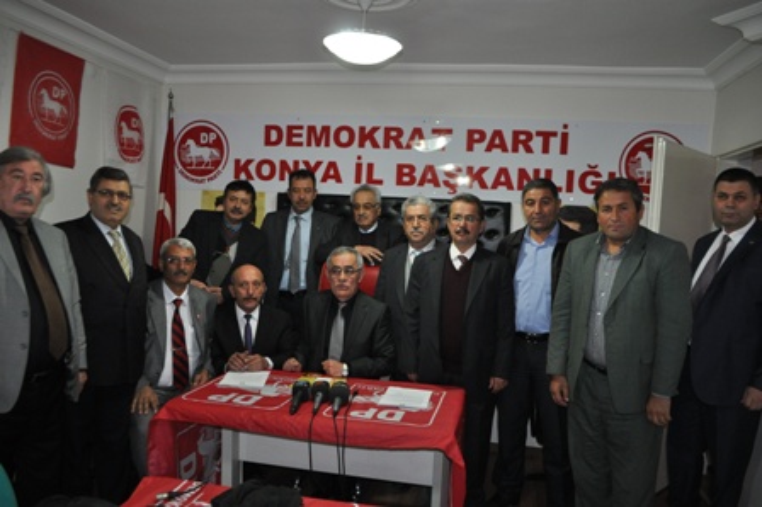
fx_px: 571
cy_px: 254
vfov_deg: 47.9
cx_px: 381
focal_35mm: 27
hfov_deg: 67.4
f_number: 3.5
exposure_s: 1/60
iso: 800
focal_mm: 18
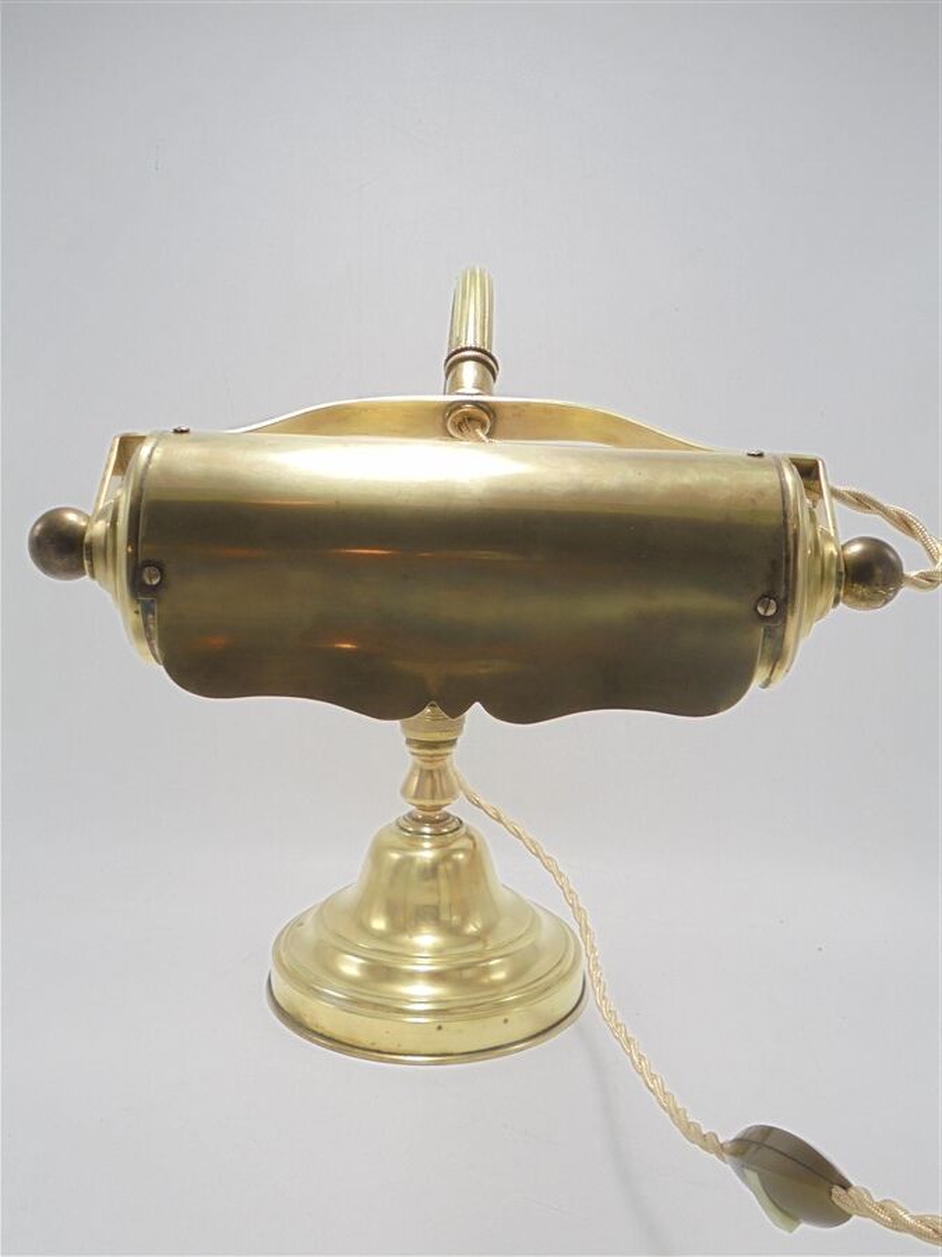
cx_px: 471
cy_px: 628
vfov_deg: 49.0
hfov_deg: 37.7
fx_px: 1379
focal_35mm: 38
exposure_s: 1/40
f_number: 4.2
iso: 100
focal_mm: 6.9
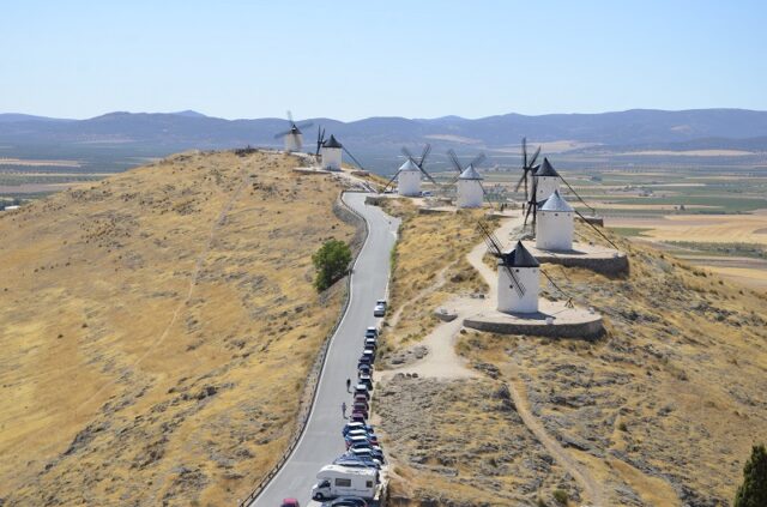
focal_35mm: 72
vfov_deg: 18.8
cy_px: 254
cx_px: 384
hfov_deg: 28.1
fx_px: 1530
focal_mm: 48
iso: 100
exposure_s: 1/250
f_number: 8
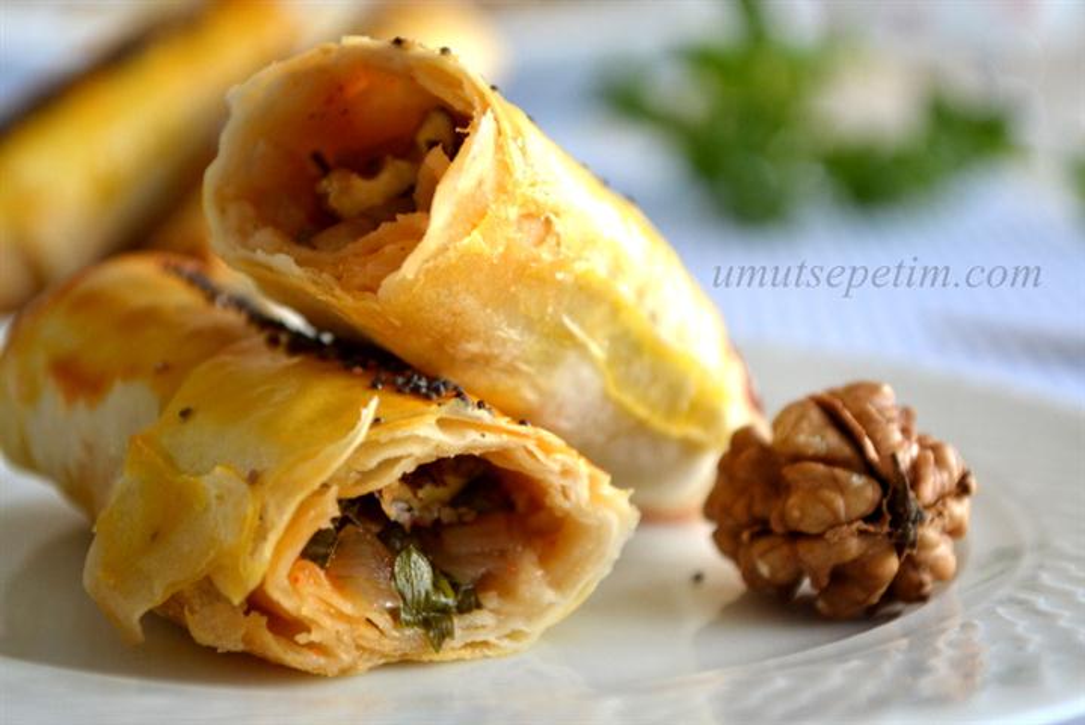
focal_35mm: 78
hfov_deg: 26.0
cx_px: 542
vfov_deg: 17.5
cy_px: 362
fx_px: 2352
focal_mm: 52
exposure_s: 1/125
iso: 400
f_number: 5.6
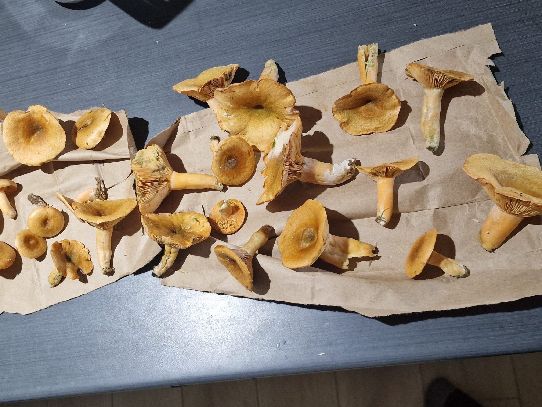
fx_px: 360
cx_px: 271
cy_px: 204
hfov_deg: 73.9
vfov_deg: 58.9
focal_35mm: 23
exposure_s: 1/60
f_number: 1.8
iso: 80
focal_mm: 6.4
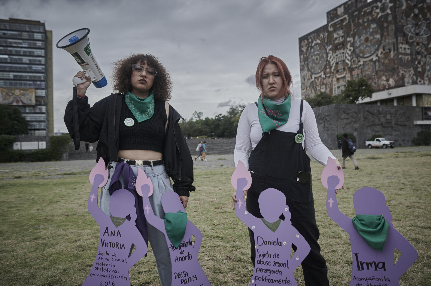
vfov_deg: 46.3
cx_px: 216
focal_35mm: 28
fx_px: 335
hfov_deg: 65.5
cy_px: 143
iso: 160
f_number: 4.5
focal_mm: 28
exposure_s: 1/1600
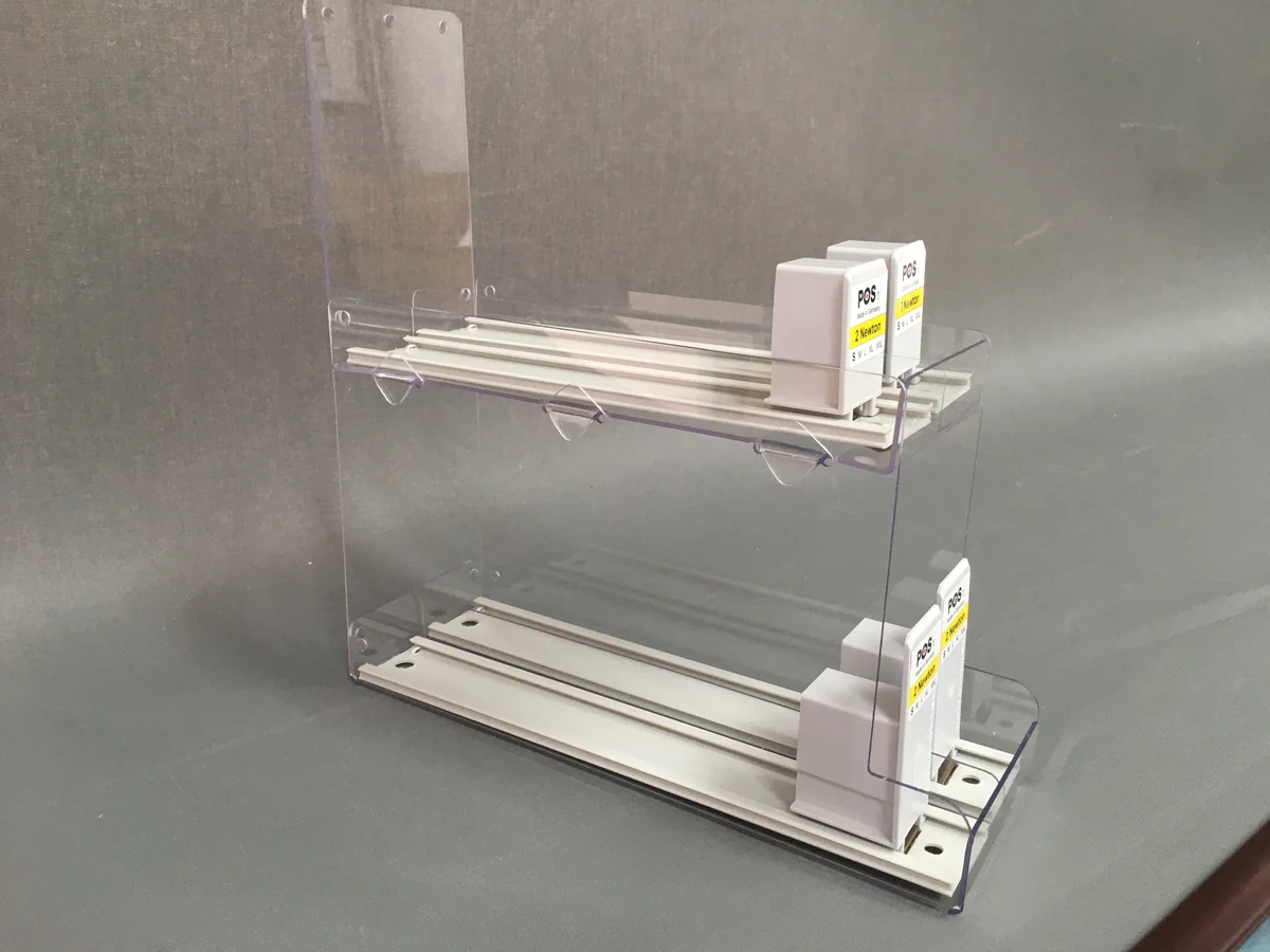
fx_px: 1064
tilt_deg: -16.8
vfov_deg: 48.2
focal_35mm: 29
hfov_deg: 61.7
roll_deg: -2.6
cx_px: 635
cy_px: 476
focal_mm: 4.15
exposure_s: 1/33
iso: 80
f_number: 2.2
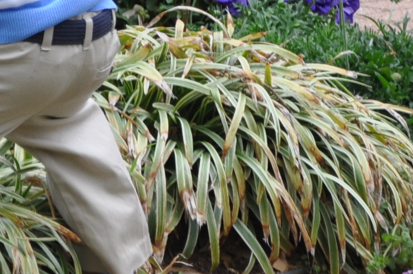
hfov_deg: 3.9
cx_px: -419
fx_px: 6061
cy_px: 113
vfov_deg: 2.6
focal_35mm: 529
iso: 320
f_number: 5.6
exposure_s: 1/125
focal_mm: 70
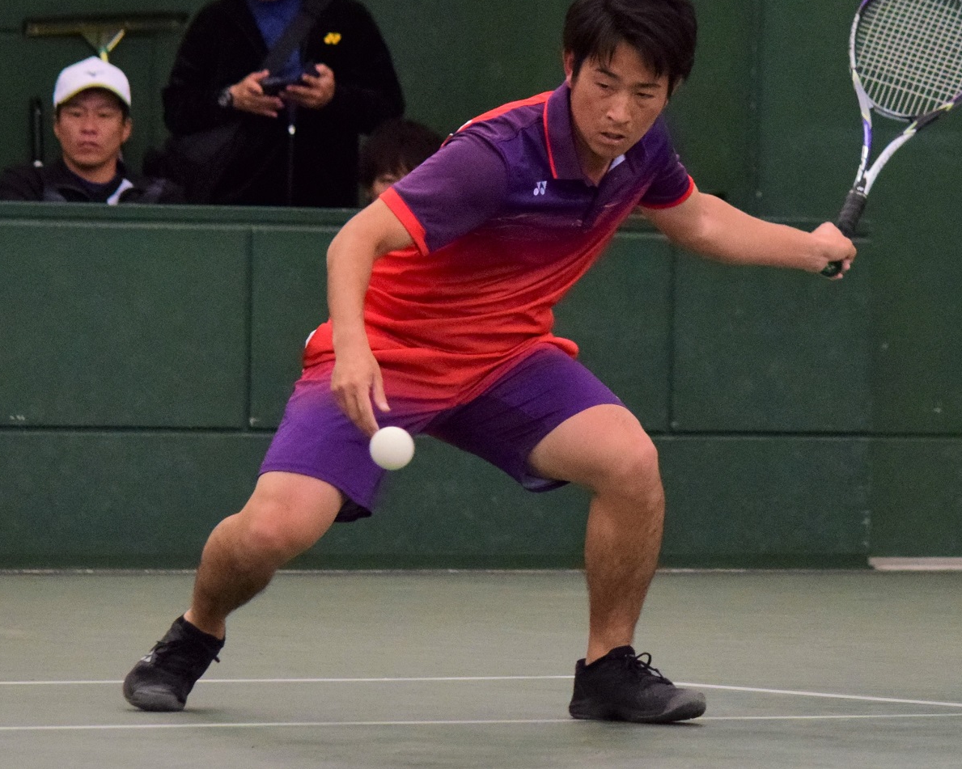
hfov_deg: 9.4
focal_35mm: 206
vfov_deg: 7.5
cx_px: 509
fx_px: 5865
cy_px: 368
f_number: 4.8
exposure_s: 1/800
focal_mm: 116
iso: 2000
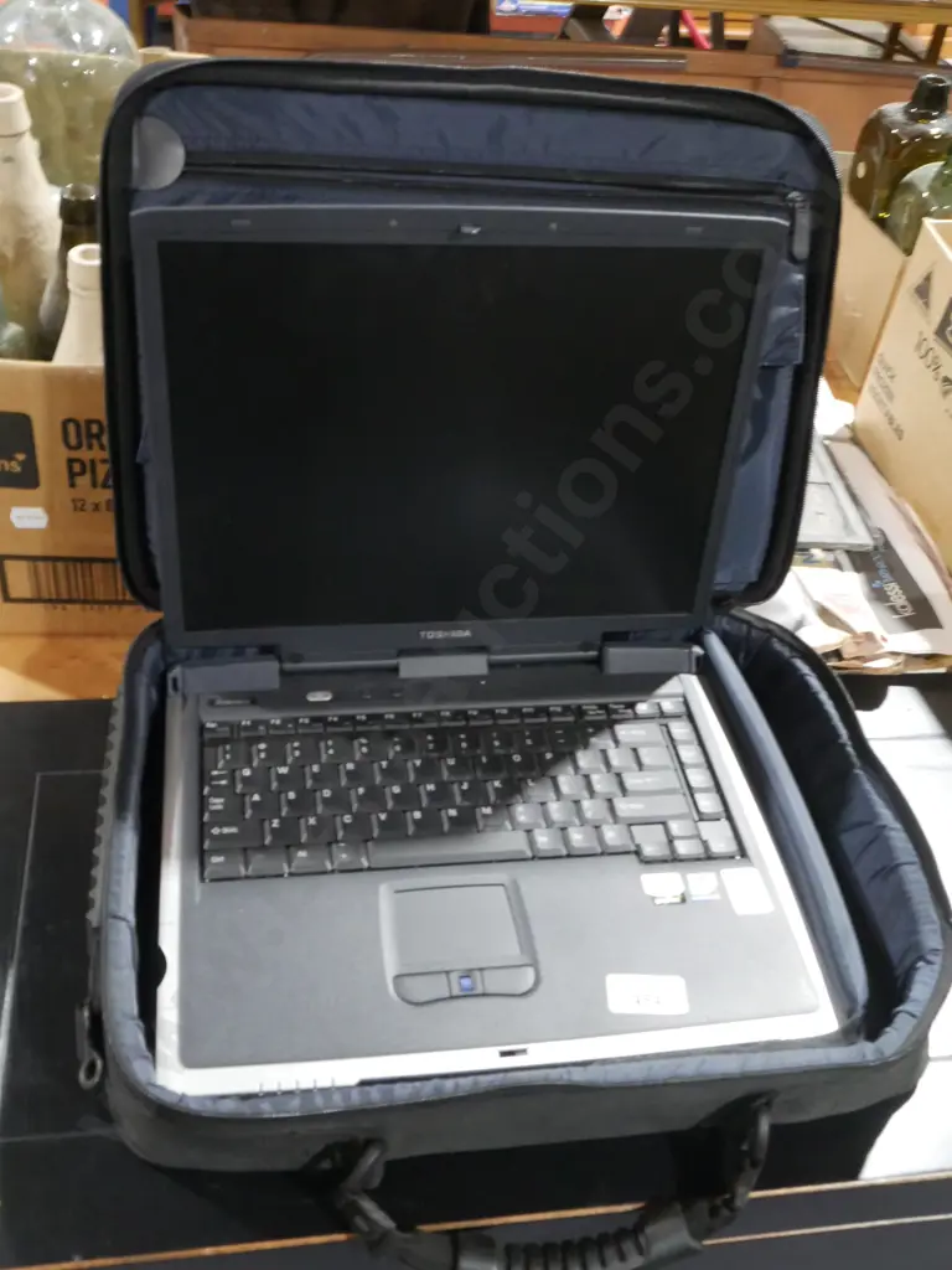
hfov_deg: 39.7
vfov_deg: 51.4
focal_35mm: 36
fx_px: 1320
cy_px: 635
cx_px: 476
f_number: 9
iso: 3200
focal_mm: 18
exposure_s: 1/20
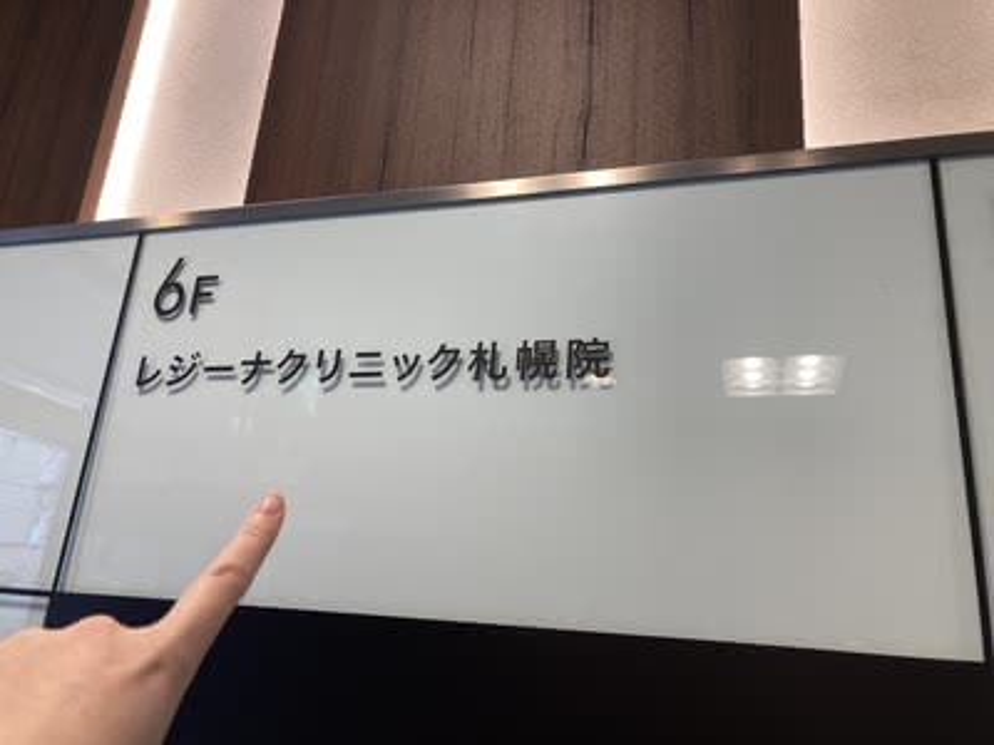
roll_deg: -4.6
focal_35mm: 28
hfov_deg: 63.4
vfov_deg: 49.7
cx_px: 497
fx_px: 804
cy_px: 372
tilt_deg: +18.0
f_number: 1.8
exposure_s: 1/100
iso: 40
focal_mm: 3.99
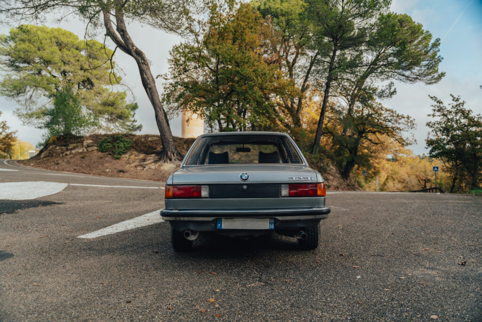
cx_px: 241
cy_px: 161
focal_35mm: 30
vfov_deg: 43.9
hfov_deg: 62.3
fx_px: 399
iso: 50
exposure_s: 1/200
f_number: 2.8
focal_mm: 29.8
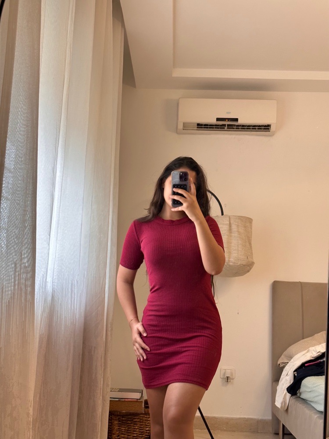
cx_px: 164
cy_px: 220
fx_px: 608
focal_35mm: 48
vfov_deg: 39.7
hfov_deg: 30.3
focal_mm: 6.86
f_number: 1.78
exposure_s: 1/72
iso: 80
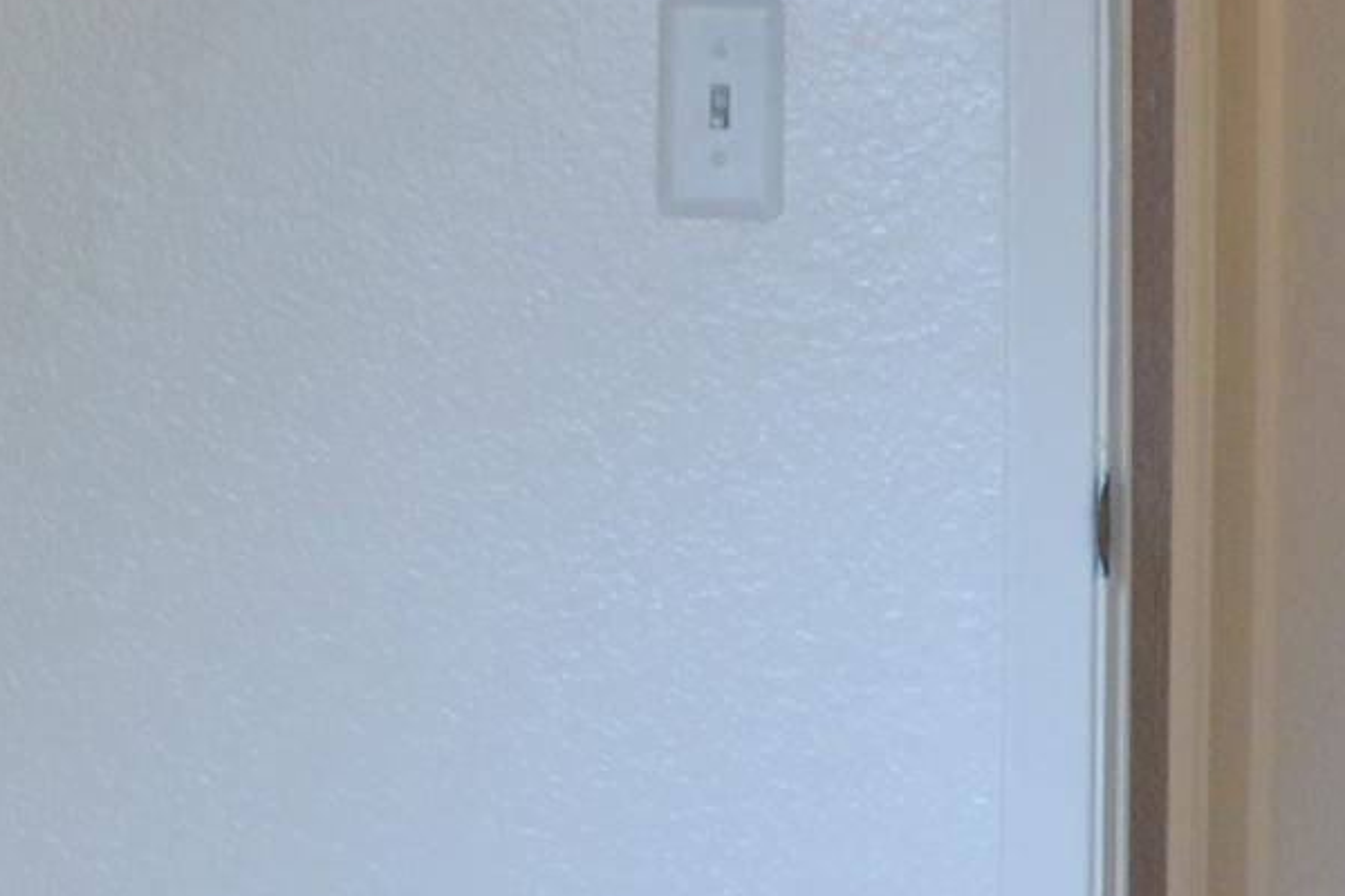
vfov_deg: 10.0
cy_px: -161
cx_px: -594
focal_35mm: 135
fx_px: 5043
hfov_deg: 14.3
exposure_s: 1/60
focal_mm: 18
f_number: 4
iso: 400
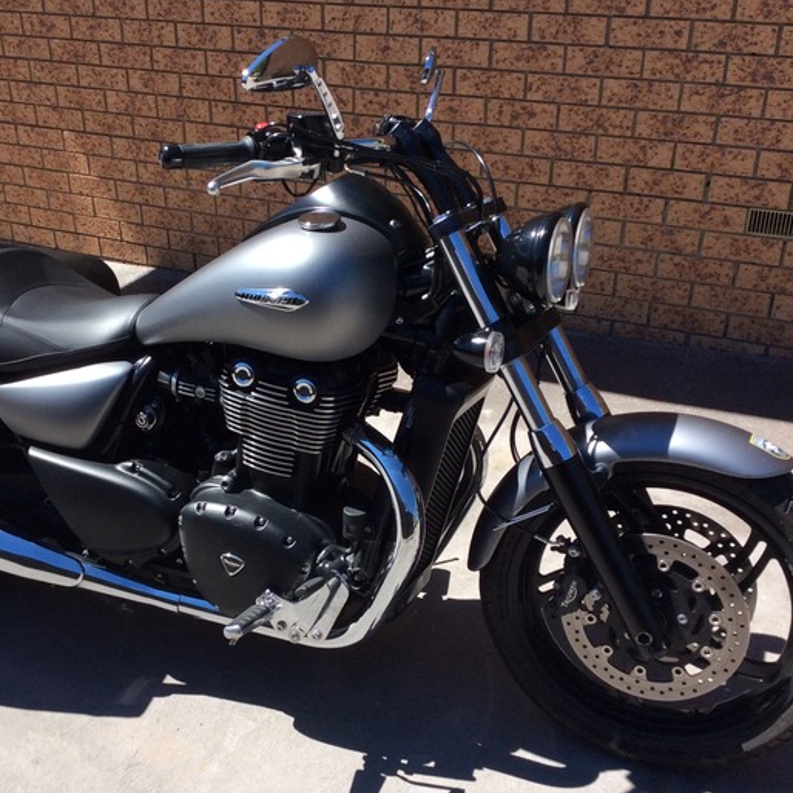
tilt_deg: -30.3
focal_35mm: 44
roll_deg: +2.1
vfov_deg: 38.3
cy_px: 447
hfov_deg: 38.1
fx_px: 1140
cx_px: 289
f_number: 2.4
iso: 32
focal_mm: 3.3
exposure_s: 1/1079
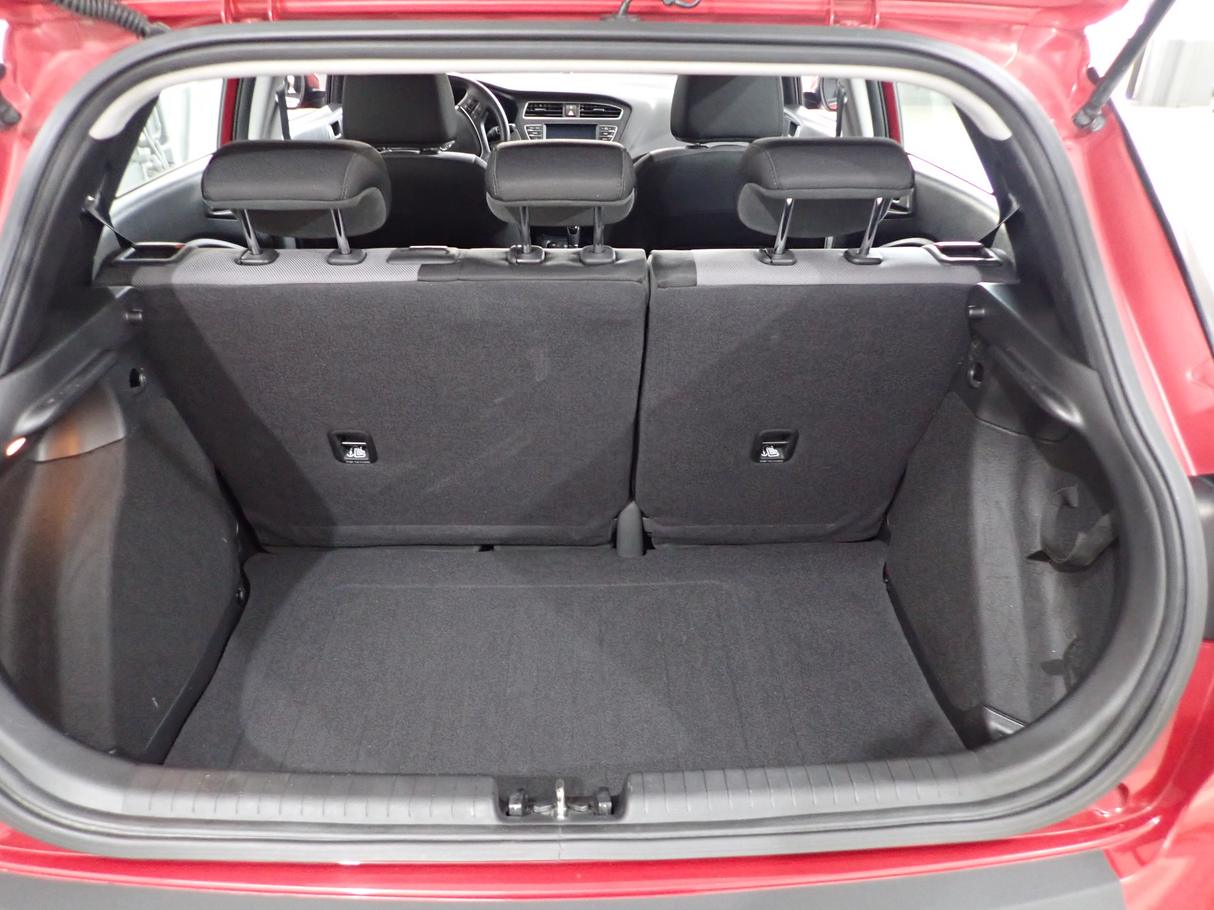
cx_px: 607
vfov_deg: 54.9
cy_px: 455
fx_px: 877
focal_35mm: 25
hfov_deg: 69.4
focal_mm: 4.5
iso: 640
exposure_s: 1/30
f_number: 2
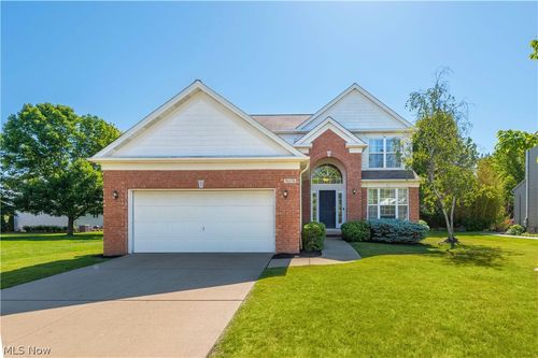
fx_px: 284
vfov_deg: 64.5
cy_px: 179
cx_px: 269
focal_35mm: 19
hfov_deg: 86.9
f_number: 9
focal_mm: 19
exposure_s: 1/1000
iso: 200
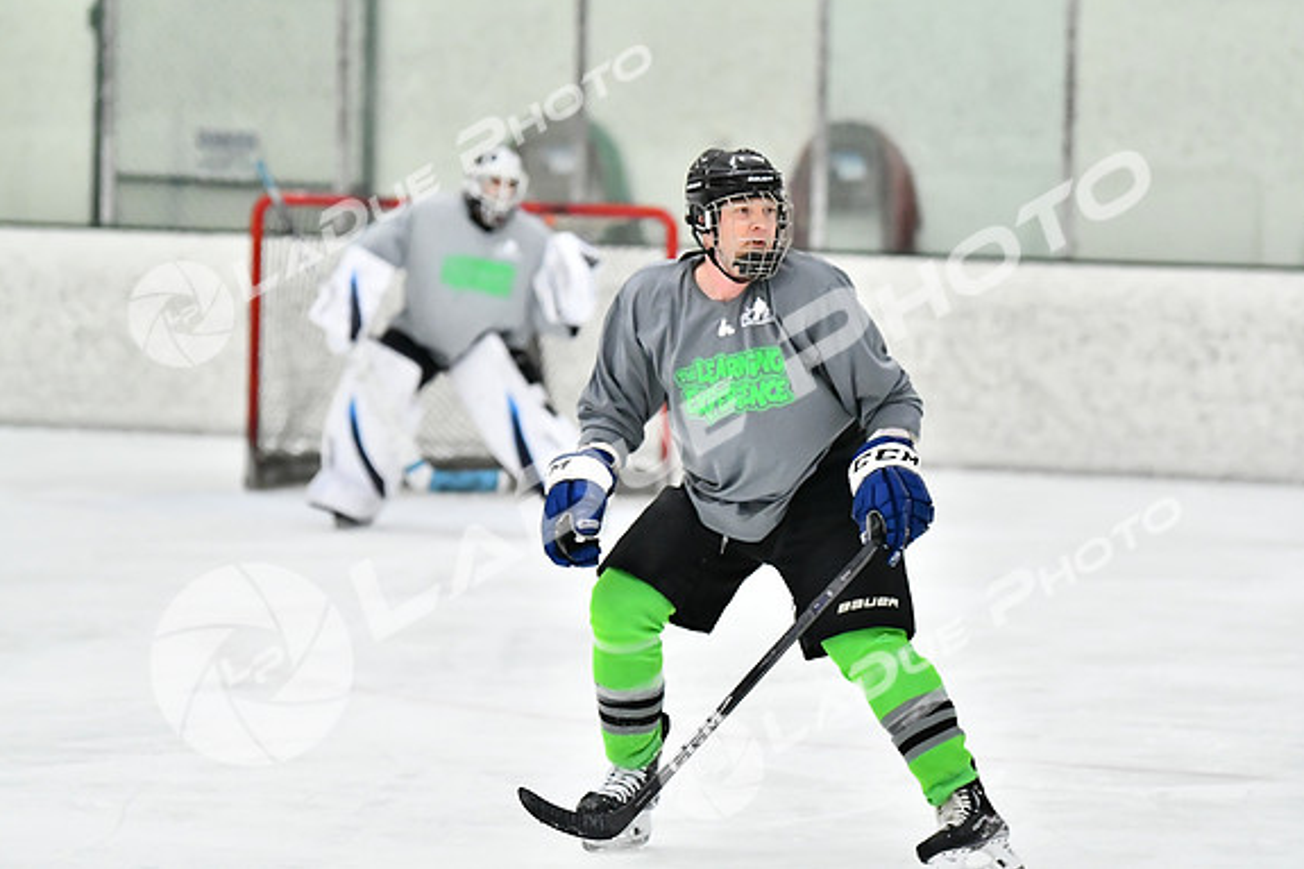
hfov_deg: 9.1
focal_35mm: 227
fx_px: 8220
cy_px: 432
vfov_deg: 6.0
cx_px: 653
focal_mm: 150
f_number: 2.8
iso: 6400
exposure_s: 1/1600
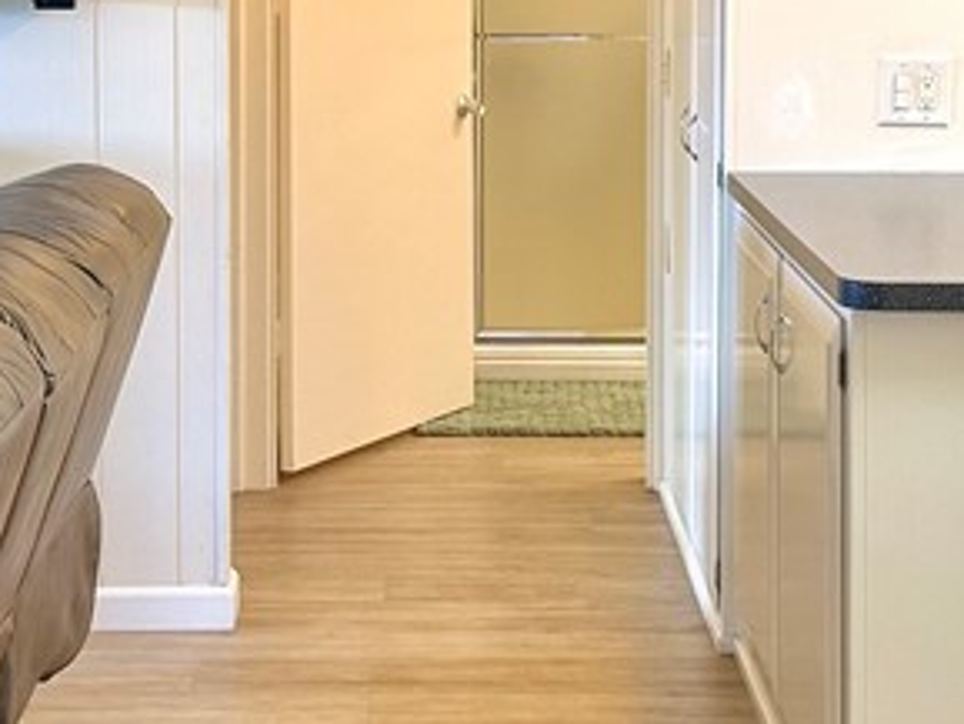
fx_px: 2368
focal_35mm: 85
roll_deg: -0.6
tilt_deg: -2.8
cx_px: 440
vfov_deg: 17.1
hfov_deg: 23.0
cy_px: 33
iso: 125
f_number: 1.78
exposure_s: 1/120
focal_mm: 6.76
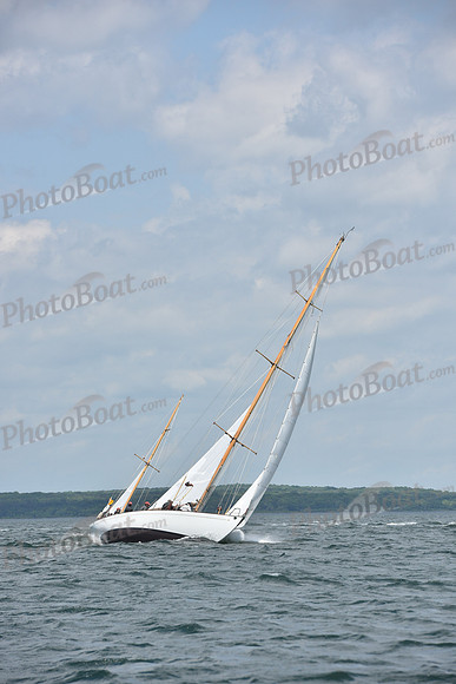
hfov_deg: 7.6
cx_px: 228
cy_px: 342
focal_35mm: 180
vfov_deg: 11.4
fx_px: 3418
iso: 250
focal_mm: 180
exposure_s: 1/1250
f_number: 8
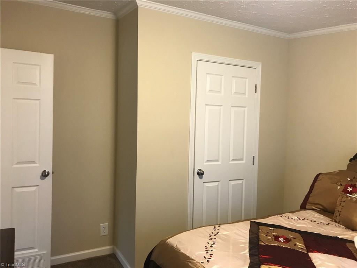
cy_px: 134
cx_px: 178
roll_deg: -1.7
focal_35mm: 28
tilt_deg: -2.4
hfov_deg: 63.4
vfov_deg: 49.7
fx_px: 289
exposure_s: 1/15
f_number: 1.8
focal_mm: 3.99
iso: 64
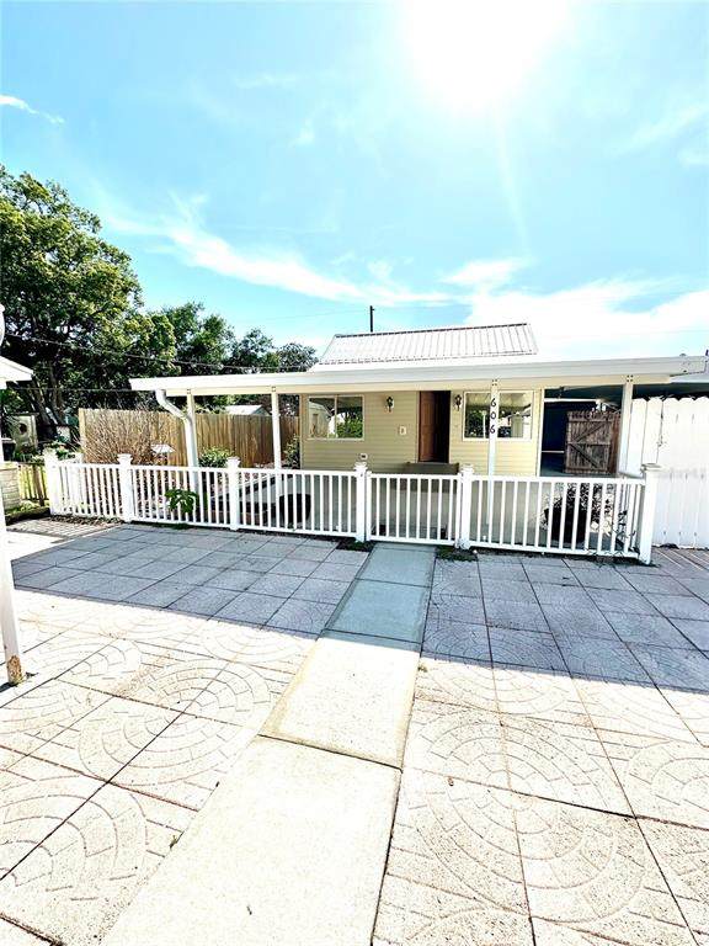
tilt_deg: -7.7
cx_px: 354
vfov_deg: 102.1
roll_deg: +1.2
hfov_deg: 85.7
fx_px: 382
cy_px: 473
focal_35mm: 14
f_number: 2.2
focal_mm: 2.22
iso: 50
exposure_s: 1/3610
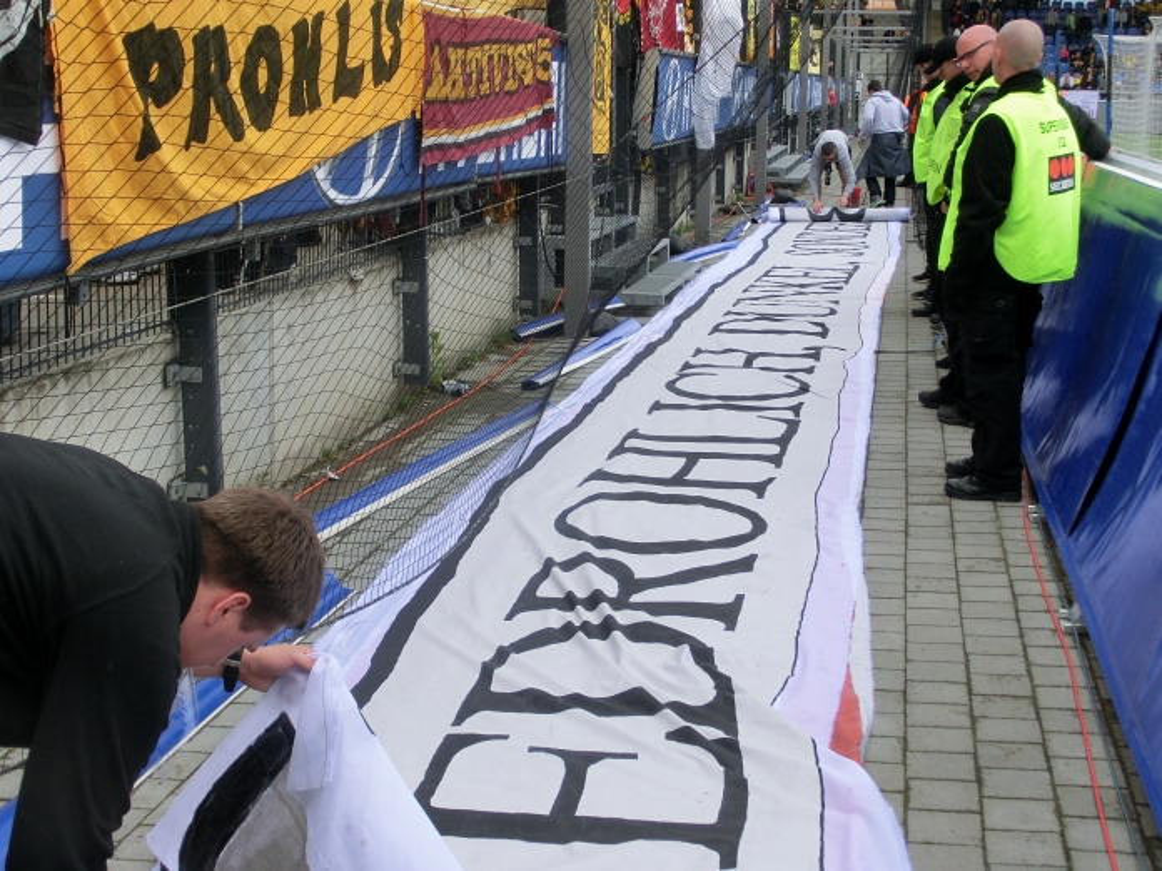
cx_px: 581
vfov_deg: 25.7
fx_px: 1913
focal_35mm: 57
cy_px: 436
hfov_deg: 33.8
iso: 200
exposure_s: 1/1000
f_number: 4.5
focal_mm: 10.04
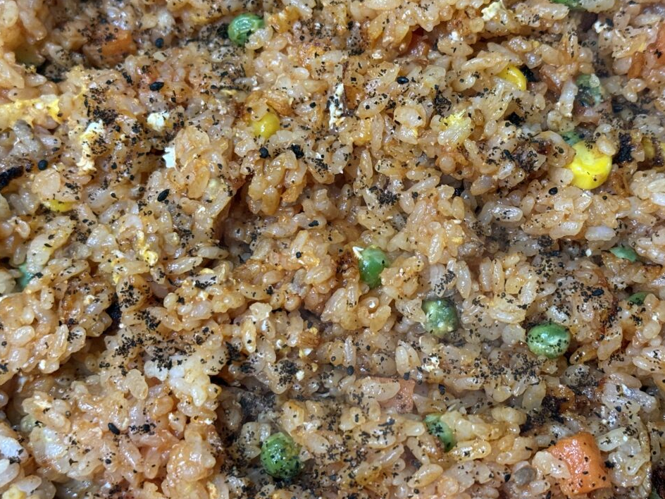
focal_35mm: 61
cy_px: 246
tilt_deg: -64.2
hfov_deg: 31.6
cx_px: 387
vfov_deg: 24.0
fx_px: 1172
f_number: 1.78
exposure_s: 1/40
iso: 320
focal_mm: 6.76
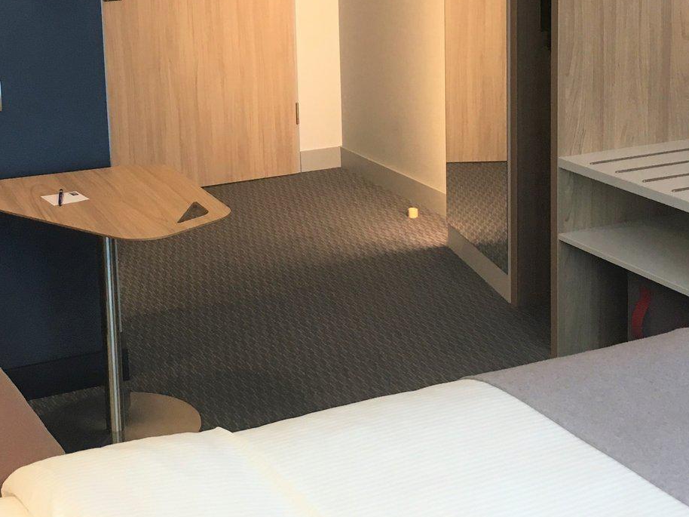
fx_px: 1293
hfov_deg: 29.8
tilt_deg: -10.0
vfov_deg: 22.2
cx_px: 277
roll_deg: +2.8
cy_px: 75
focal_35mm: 65
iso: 100
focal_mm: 4.15
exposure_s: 1/33
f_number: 2.2
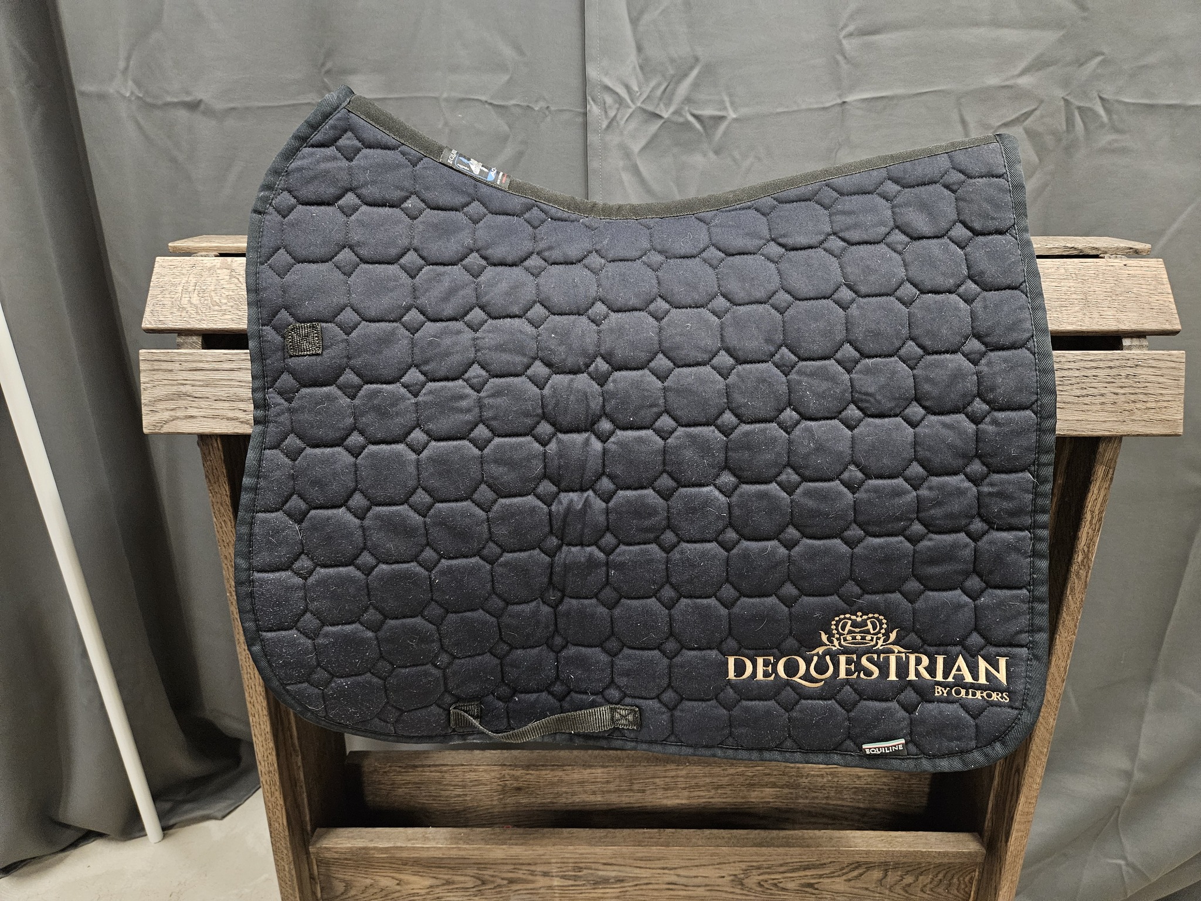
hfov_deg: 73.9
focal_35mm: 23
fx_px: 798
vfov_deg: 58.9
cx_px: 600
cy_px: 450
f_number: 1.8
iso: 500
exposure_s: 1/100
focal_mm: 5.4
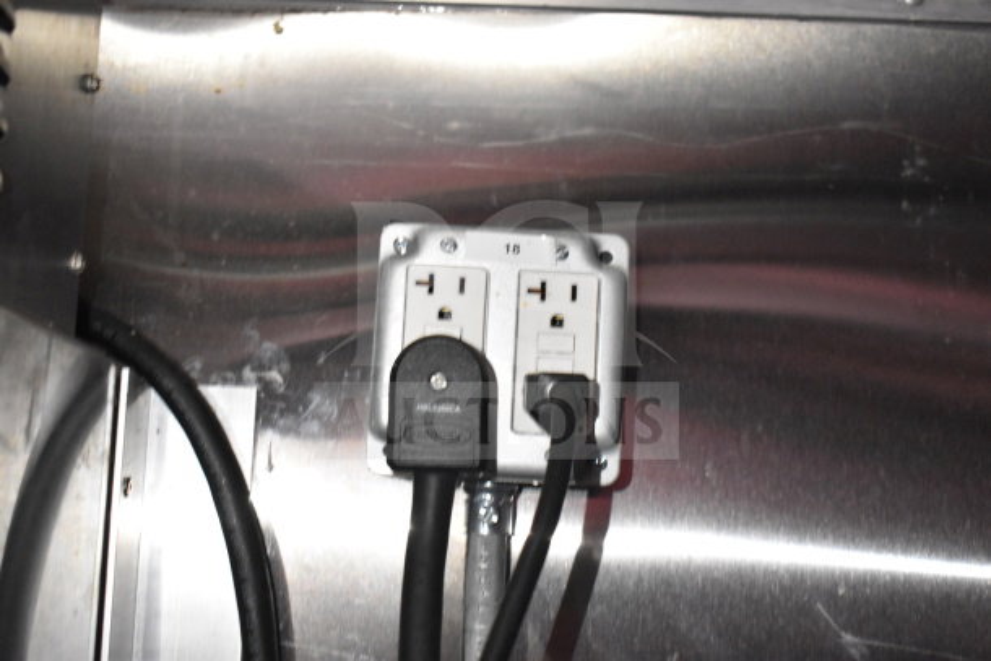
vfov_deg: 28.1
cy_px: 330
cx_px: 496
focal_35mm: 48
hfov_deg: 41.1
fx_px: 1322
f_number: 4.5
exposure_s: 1/50
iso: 5000
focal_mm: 32
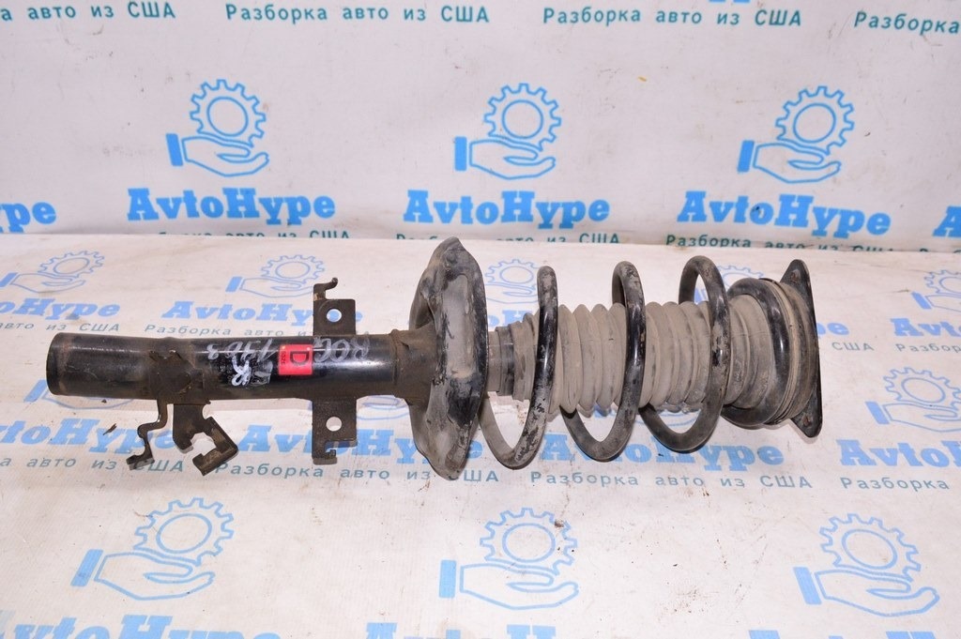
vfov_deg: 41.6
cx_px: 480
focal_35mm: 32
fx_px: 840
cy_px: 320
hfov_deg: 59.5
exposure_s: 1/100
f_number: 8
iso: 1600
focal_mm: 21
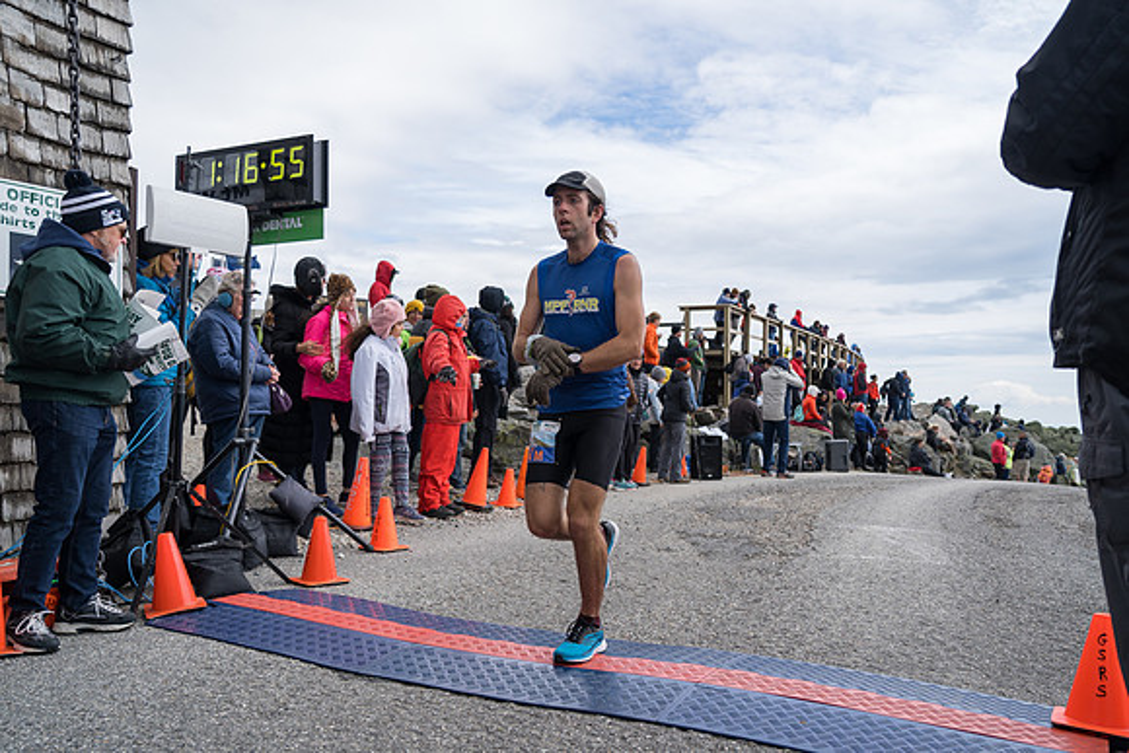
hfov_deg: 63.6
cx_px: 564
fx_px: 910
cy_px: 376
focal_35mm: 29
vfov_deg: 45.0
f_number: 4
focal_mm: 29
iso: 160
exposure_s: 1/1000
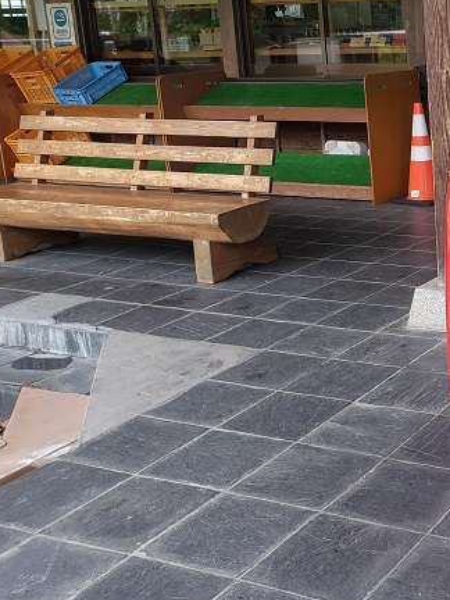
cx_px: 531
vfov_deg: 38.6
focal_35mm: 49
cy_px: 215
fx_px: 849
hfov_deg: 26.6
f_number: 2.4
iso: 64
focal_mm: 4.3
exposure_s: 1/100
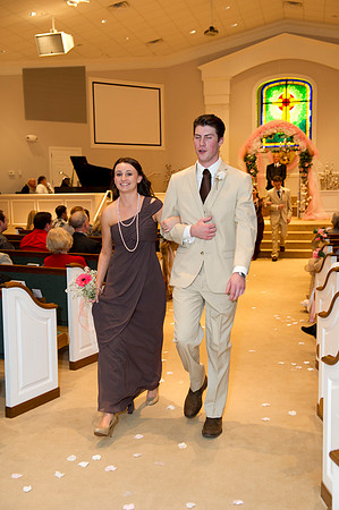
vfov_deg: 46.4
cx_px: 170
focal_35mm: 42
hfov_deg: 31.8
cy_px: 255
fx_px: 595
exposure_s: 1/125
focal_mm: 42
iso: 1600
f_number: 4.5
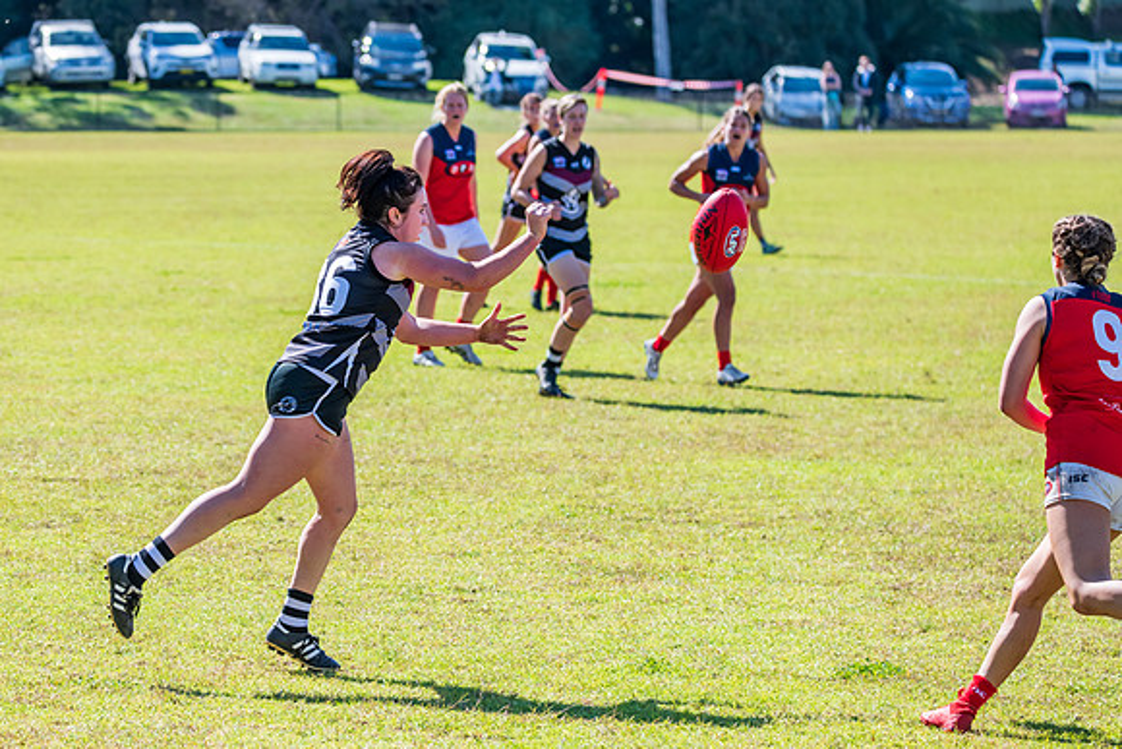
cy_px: 434
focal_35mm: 177
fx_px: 5526
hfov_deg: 11.6
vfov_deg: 7.7
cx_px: 461
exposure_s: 1/2000
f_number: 7.1
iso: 800
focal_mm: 150
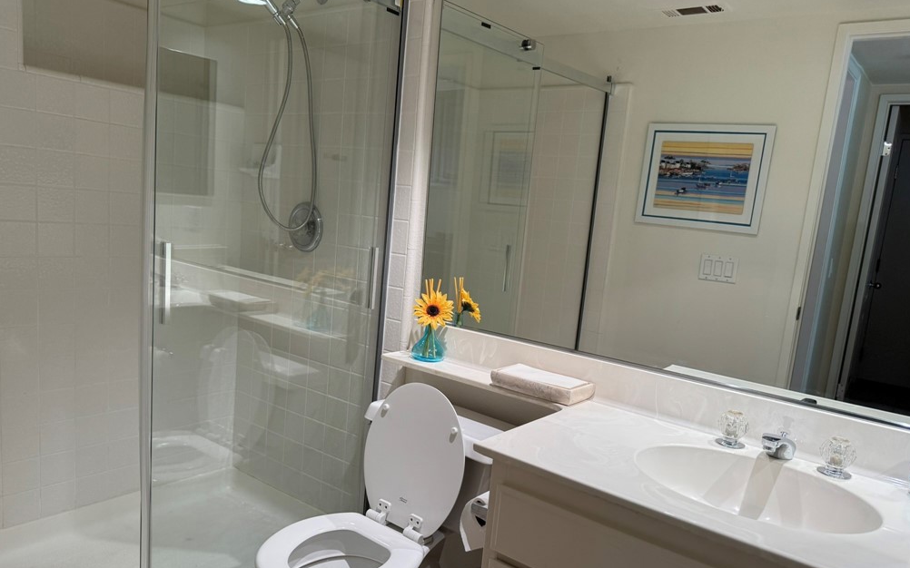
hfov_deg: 70.4
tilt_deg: -9.6
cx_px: 458
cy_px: 317
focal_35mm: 26
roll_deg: -5.3
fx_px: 645
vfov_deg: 47.5
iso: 160
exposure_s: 1/120
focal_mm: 6.76
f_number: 1.78
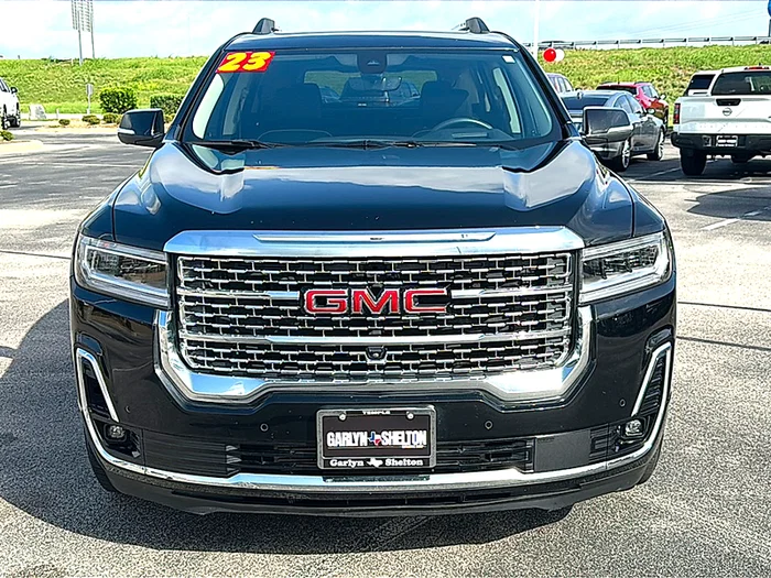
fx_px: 846
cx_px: 386
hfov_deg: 49.0
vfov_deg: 37.7
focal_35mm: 38
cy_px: 289
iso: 80
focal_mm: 6.86
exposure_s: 1/2674
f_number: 1.78
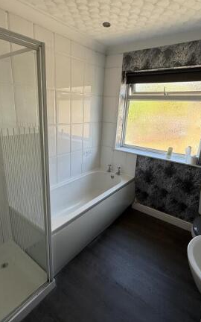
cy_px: 160
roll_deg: -2.5
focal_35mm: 20
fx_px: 175
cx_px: 95
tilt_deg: -18.3
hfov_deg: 59.6
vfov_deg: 85.1
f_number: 2.2
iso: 64
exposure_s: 1/122
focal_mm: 2.22
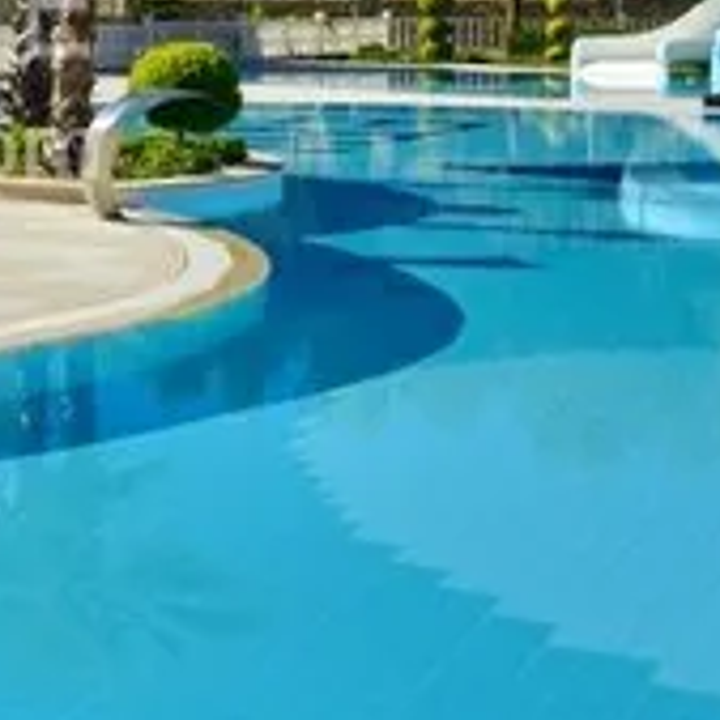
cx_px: -430
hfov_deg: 15.9
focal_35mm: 98
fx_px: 2306
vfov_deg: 17.4
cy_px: 26
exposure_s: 1/1600
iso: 200
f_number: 9
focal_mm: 23
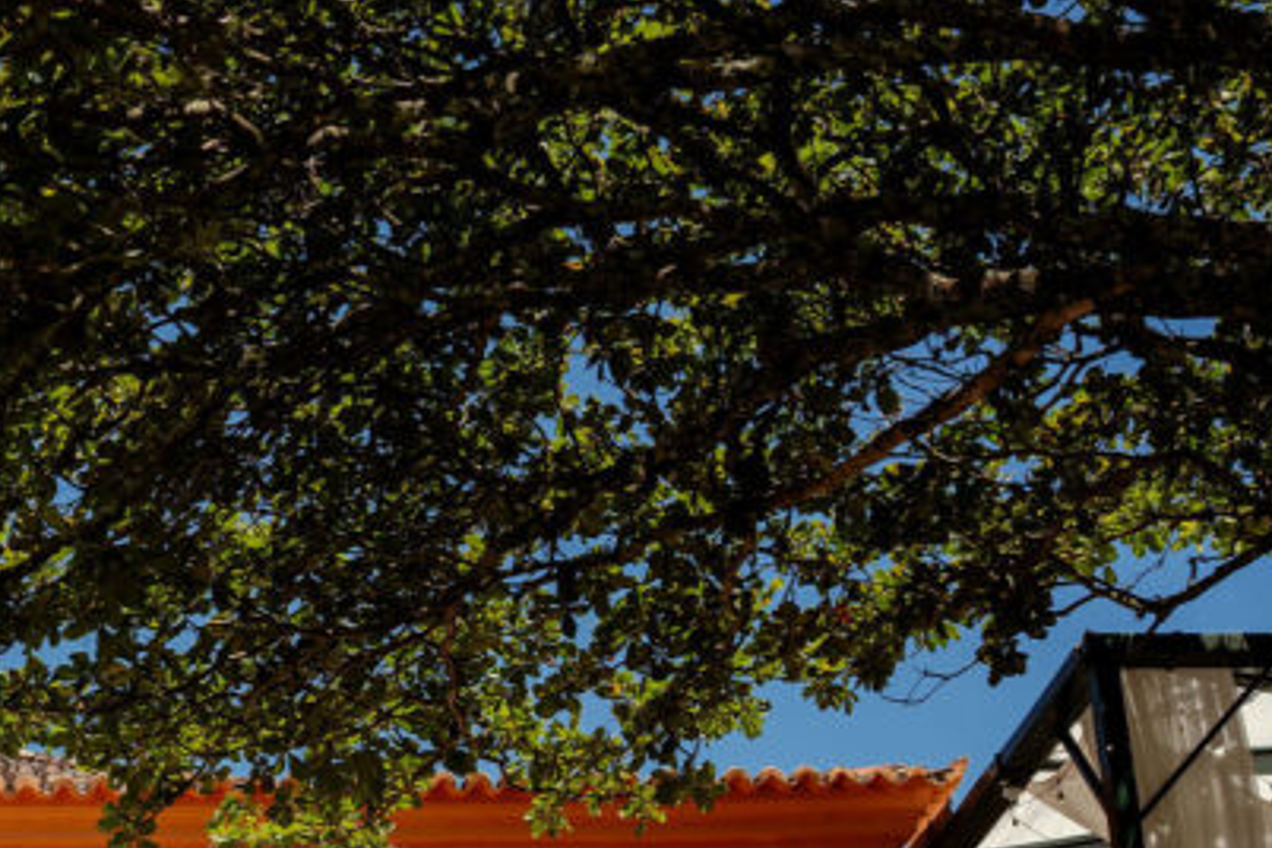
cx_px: -76
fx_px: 3356
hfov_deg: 20.6
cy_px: 669
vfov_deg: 14.3
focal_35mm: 95
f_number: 3.5
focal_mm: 35
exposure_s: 1/640
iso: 100
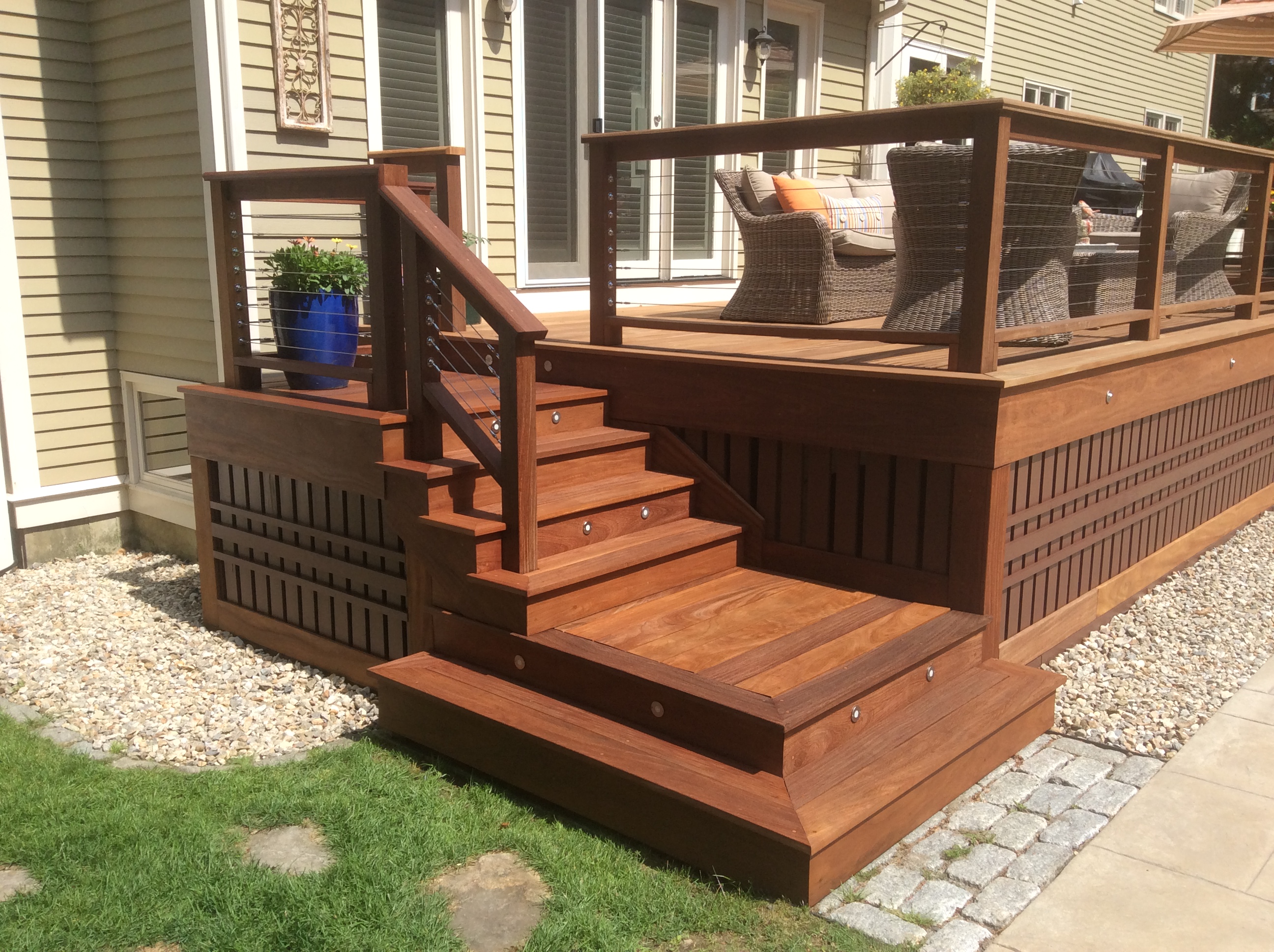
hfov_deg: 55.4
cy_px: 476
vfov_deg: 42.8
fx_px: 1213
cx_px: 637
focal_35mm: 33
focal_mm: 3.3
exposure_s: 1/1021
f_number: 2.4
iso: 32
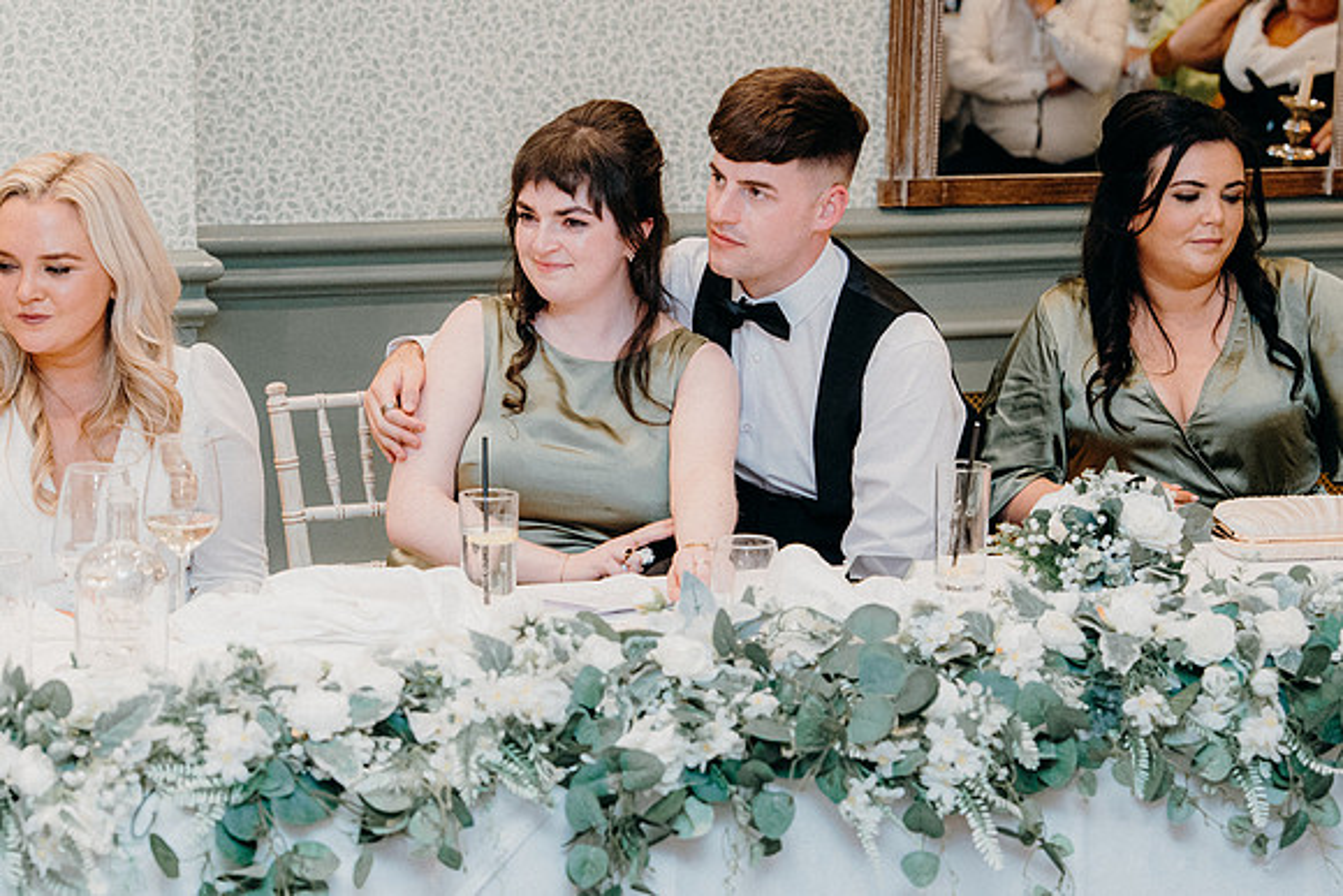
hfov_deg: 21.7
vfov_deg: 14.6
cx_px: 672
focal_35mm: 94
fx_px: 3507
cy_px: 448
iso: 2500
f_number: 3.5
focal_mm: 63
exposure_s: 1/160
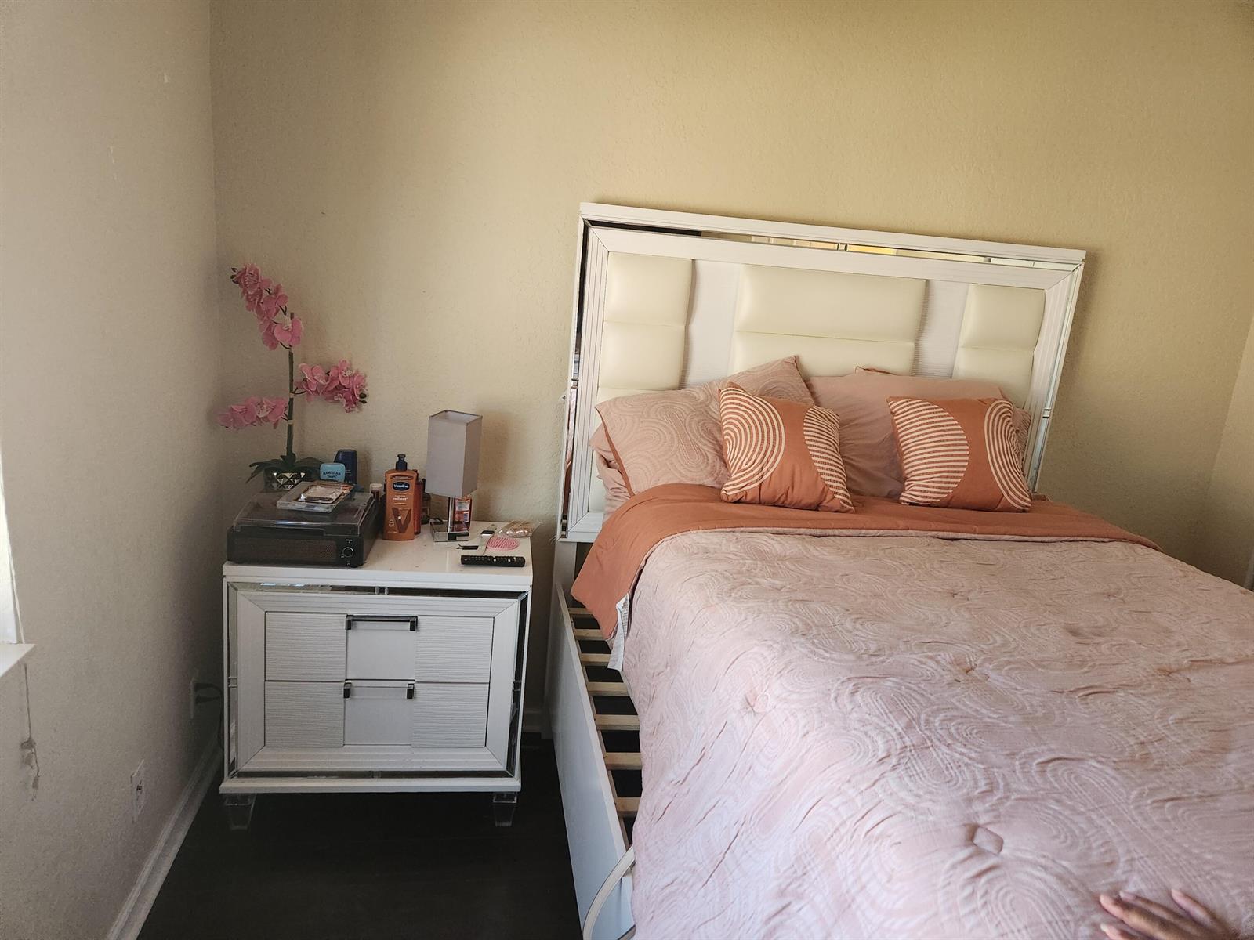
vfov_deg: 58.9
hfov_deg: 73.9
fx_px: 833
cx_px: 627
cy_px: 470
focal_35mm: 23
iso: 800
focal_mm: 5.4
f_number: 1.8
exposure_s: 1/120
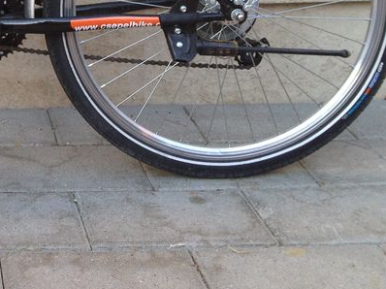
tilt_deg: -12.1
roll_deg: +1.6
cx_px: -70
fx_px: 981
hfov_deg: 20.9
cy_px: -47
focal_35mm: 88
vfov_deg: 16.2
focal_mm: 4.28
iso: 50
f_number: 2.4
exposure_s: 1/120
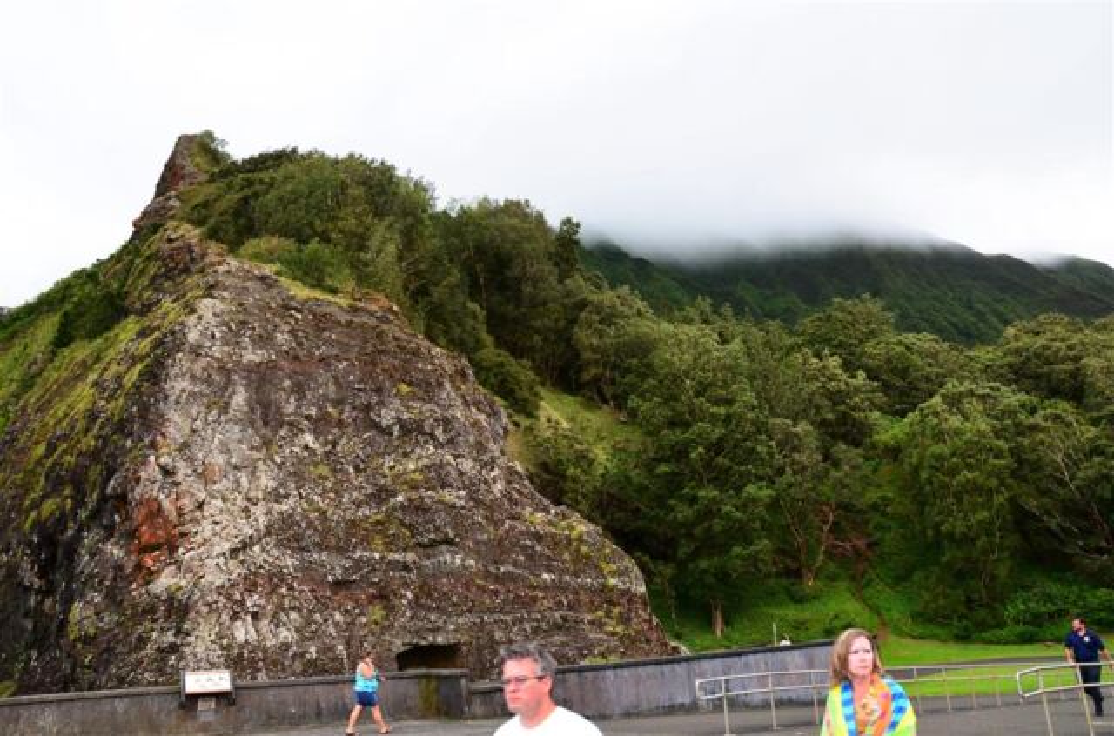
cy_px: 368
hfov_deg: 67.5
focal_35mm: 27
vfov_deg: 47.7
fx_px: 833
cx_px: 557
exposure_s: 1/60
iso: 400
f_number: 10
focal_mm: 18
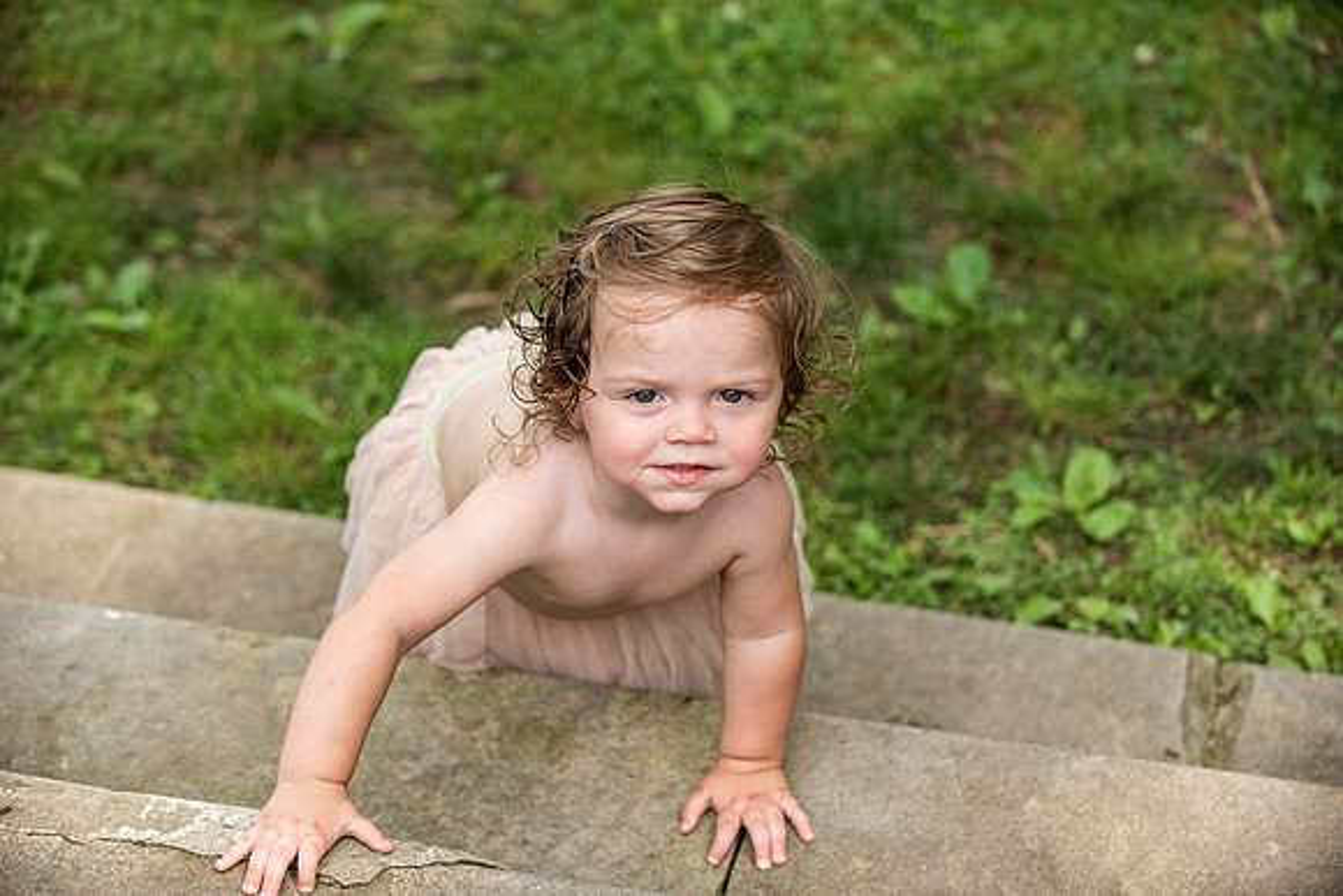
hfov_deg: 24.8
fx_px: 3060
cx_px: 672
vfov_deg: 16.7
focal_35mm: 82
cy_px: 448
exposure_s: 1/2000
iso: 640
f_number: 3.5
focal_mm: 82
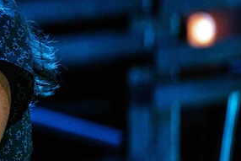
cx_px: -388
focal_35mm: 1040
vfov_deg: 1.3
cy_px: 39
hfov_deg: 2.0
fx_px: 6965
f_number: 2.8
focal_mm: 175
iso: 3200
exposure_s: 1/160
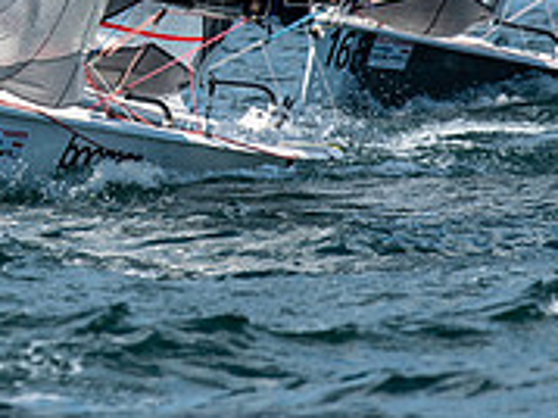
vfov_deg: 1.1
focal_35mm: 1404
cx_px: 62
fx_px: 22617
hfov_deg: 1.4
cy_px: -114
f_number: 5.6
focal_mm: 300
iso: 320
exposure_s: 1/2000
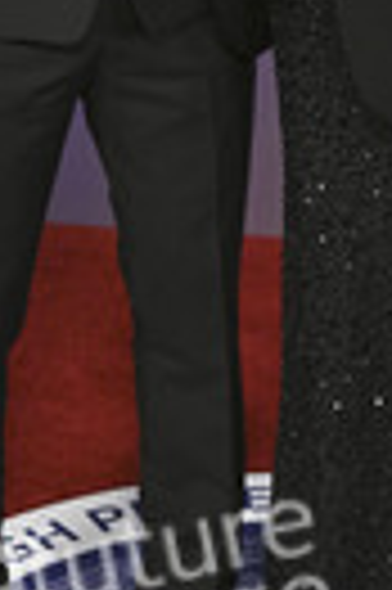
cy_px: -68
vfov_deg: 14.9
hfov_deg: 10.2
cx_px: 230
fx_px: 2194
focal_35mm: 134
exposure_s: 1/320
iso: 2000
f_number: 4
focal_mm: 44
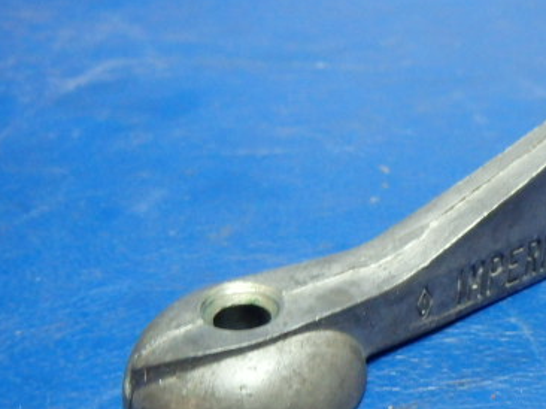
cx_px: 418
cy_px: 307
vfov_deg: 29.2
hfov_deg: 37.8
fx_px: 772
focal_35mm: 49
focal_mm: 5
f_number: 3.9
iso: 800
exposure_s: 1/30
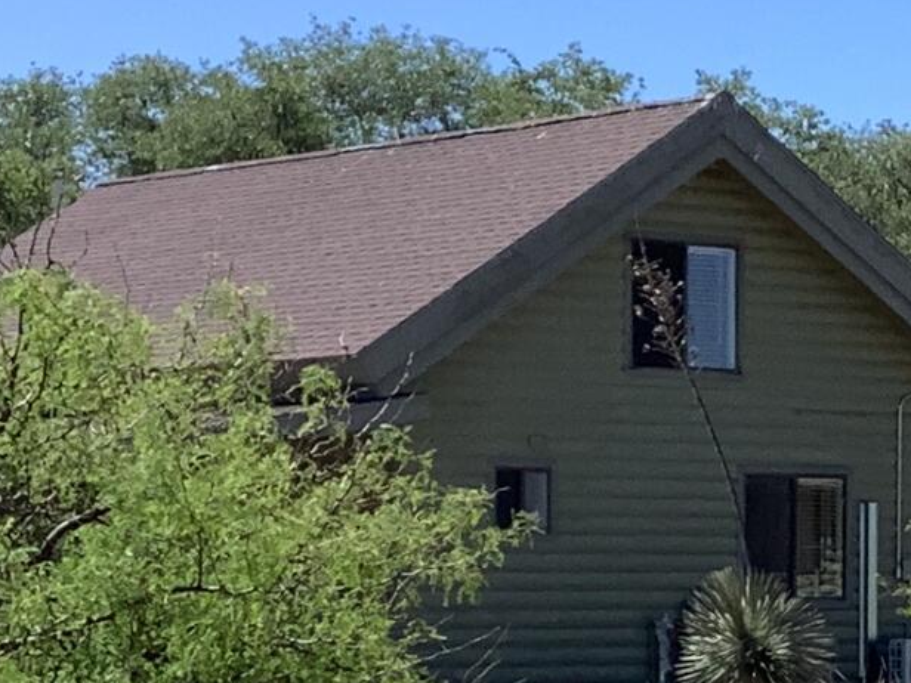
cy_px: 655
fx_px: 3974
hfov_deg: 12.7
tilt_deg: -0.5
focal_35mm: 151
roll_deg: -0.1
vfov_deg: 9.8
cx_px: 1121
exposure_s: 1/1072
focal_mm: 3.3
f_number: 2.4
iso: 25
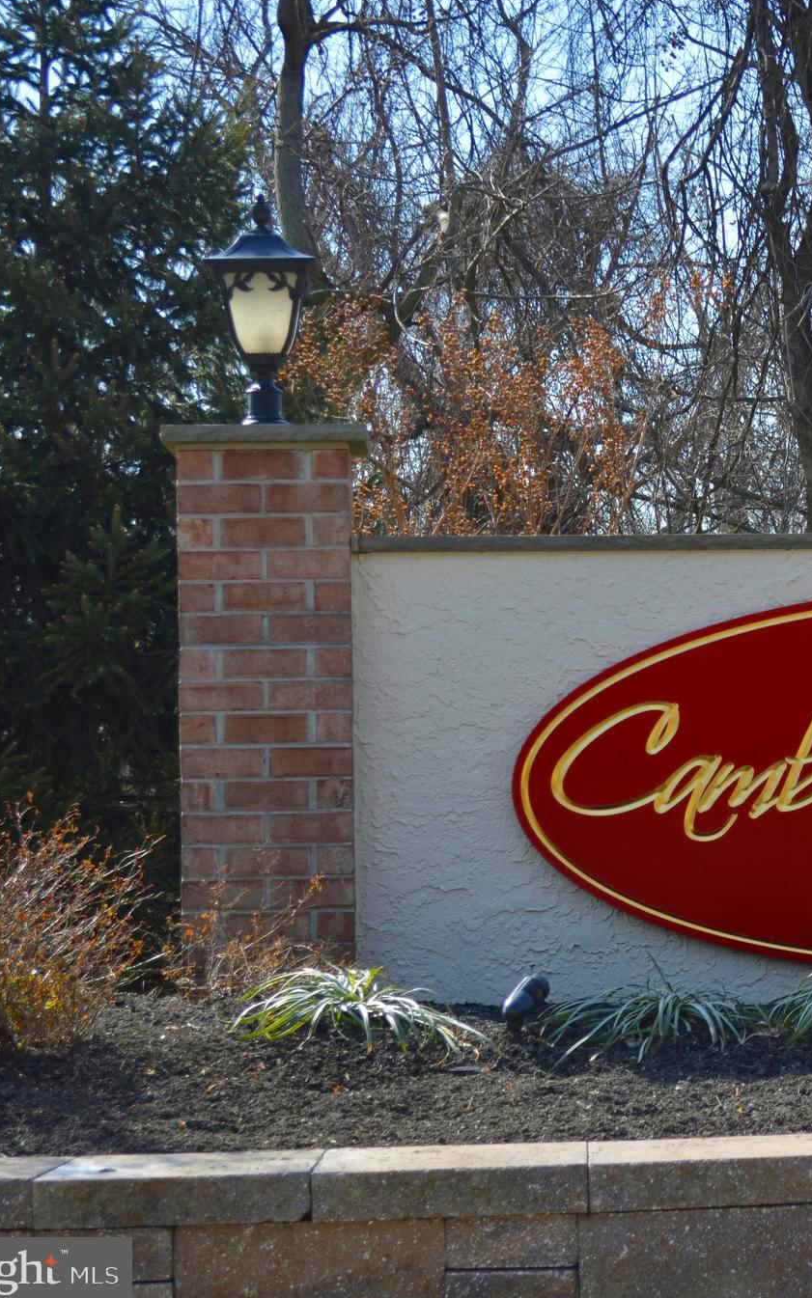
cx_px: 908
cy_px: 650
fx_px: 3292
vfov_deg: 22.3
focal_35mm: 93
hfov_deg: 13.8
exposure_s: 1/320
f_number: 5.3
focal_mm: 40
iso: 100
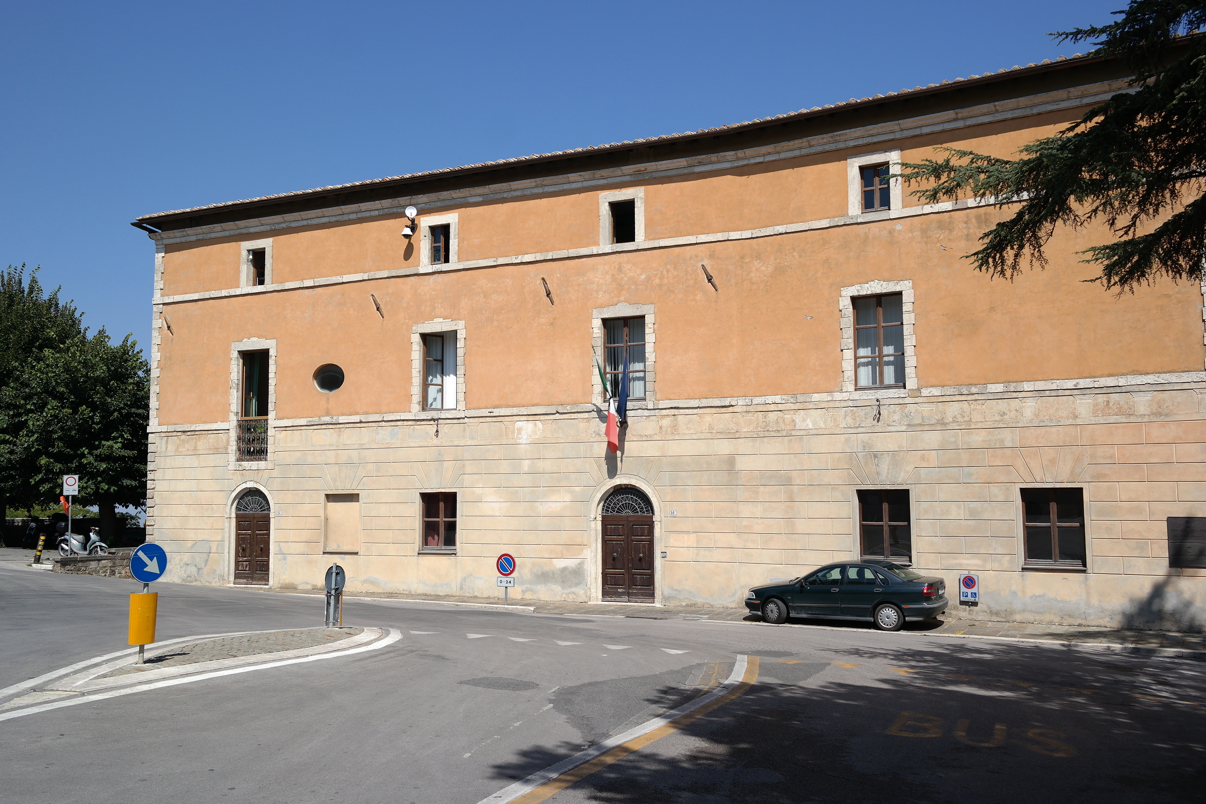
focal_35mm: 30
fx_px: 1005
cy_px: 402
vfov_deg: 43.6
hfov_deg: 61.9
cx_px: 603
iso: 100
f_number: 7.1
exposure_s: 1/400
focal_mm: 20
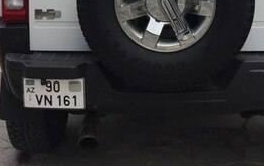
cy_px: -76
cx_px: 164
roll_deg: +0.7
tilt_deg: -1.6
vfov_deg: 15.7
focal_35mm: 77
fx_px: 555
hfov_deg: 26.7
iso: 32
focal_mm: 4.15
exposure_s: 1/1236
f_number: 2.2
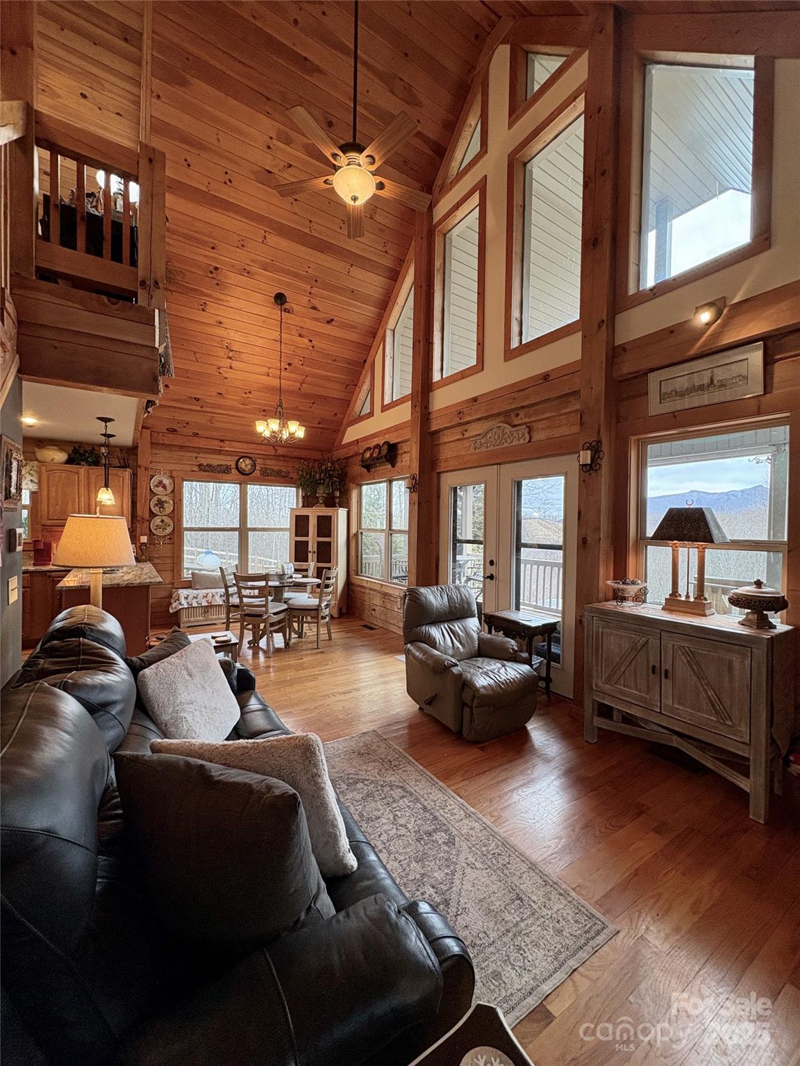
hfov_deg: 85.7
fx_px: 431
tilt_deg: +0.4
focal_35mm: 14
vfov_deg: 102.1
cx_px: 400
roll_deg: -1.2
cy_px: 533
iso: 320
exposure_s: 1/120
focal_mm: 2.22
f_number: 2.2
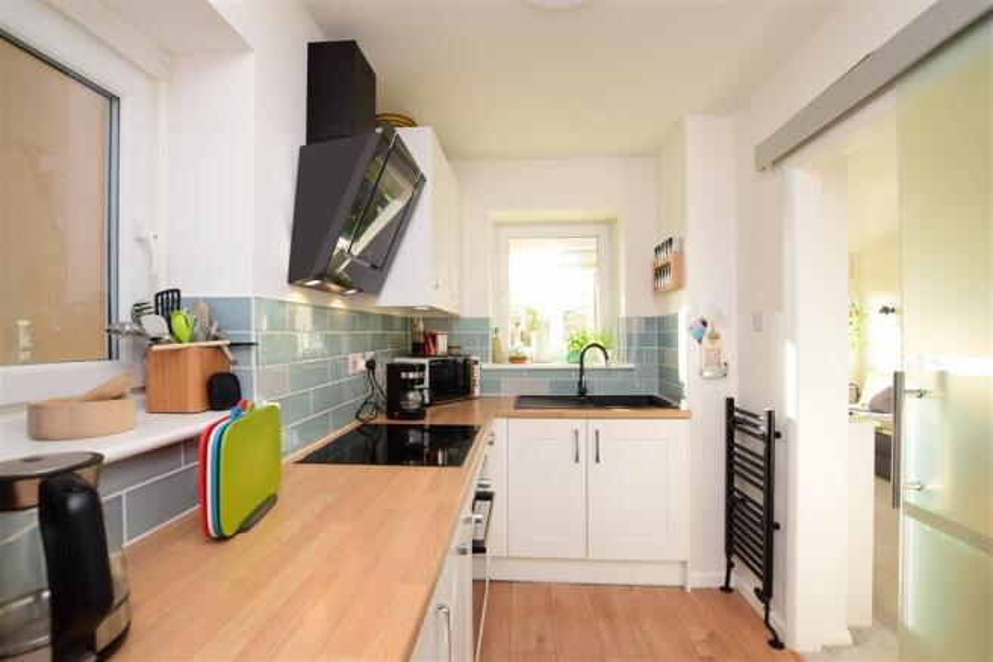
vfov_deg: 77.3
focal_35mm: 15
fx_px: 414
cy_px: 331
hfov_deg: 100.4
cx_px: 496
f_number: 8
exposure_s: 1/160
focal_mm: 10
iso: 400
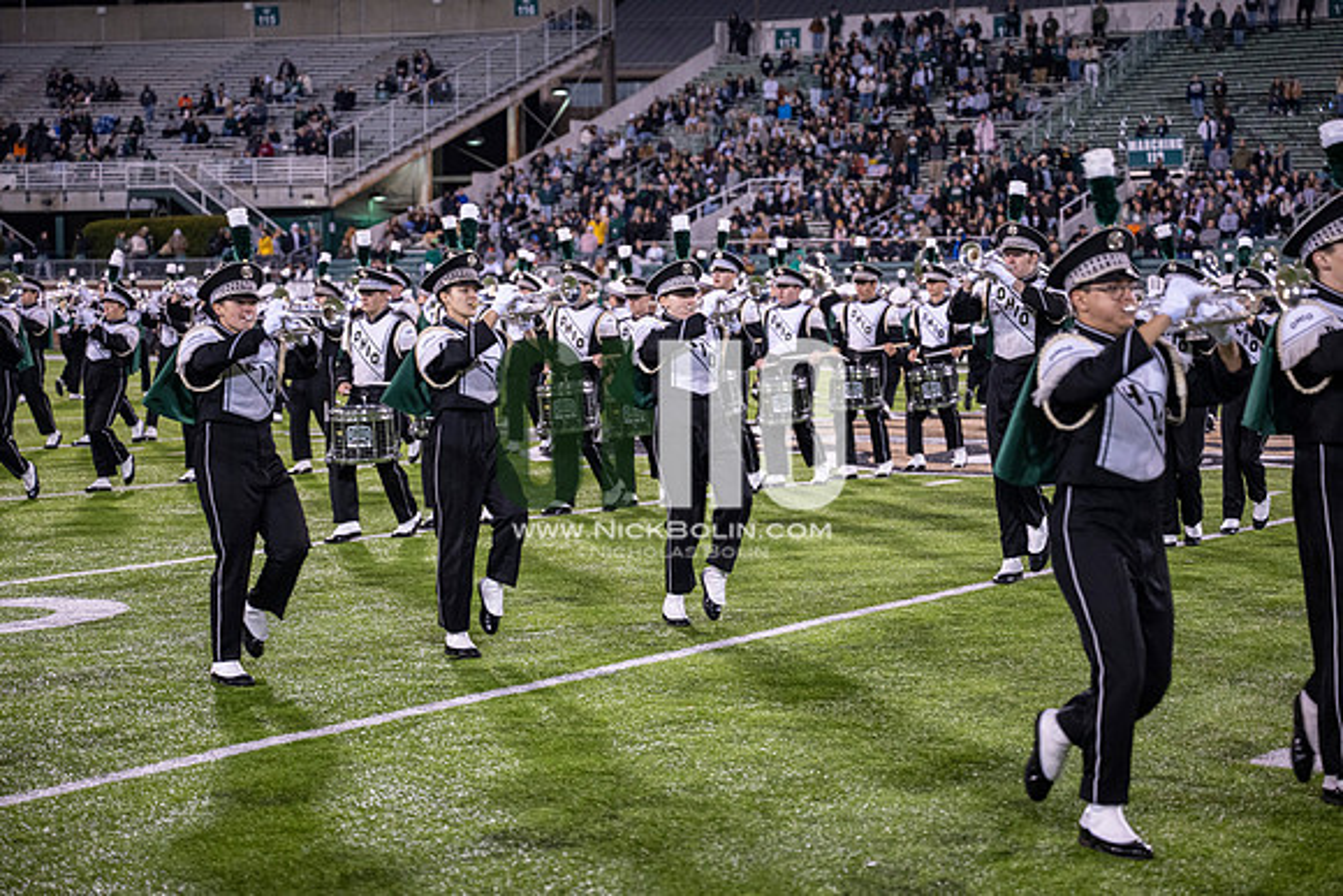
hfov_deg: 28.8
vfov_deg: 19.5
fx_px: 2612
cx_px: 672
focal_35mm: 70
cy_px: 448
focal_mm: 70
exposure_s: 1/500
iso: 1250
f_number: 3.2
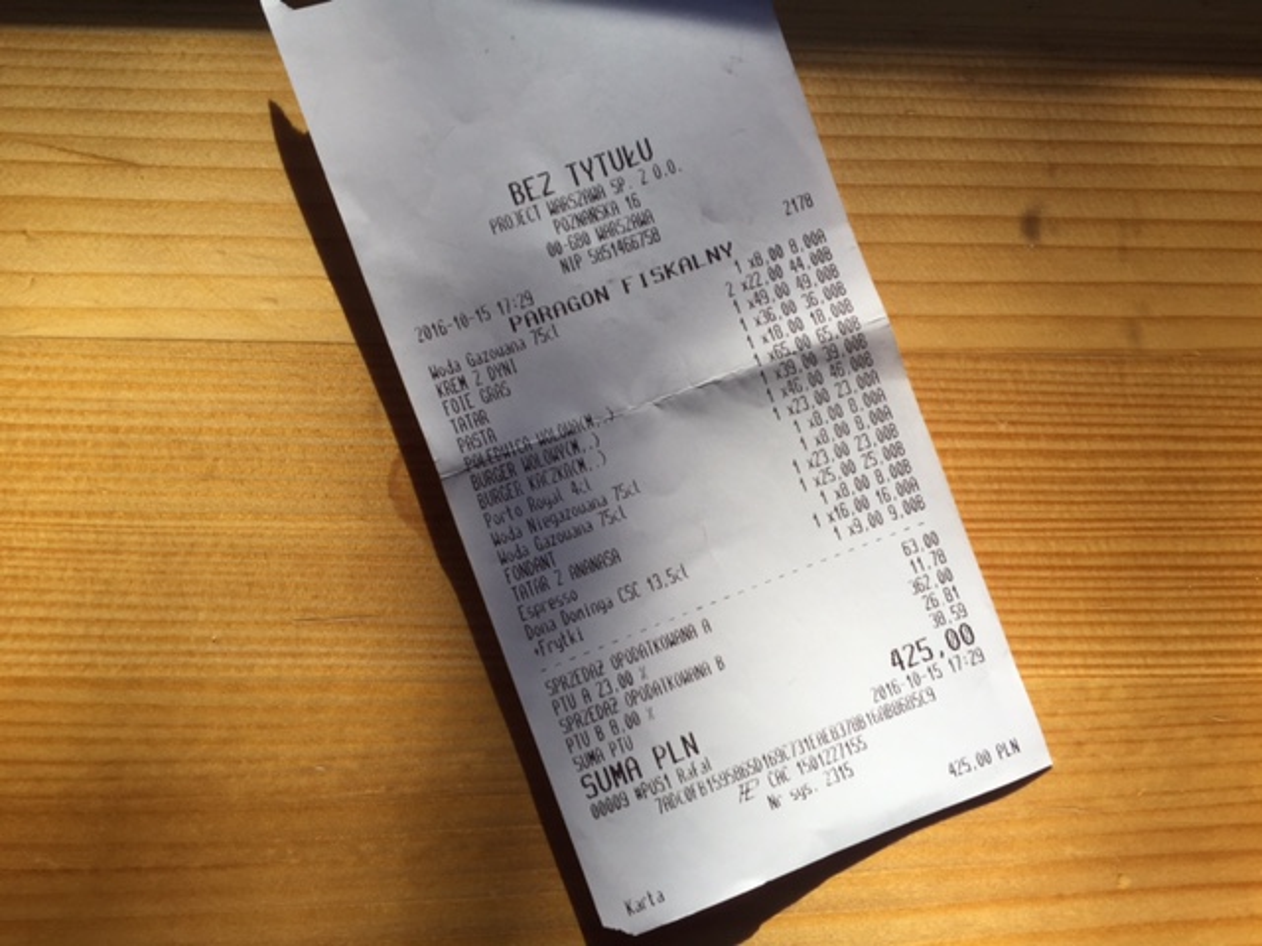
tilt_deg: -85.3
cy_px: 473
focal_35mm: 29
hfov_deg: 61.7
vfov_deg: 48.2
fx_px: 1057
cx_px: 631
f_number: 2.2
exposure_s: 1/898
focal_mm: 4.15
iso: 32
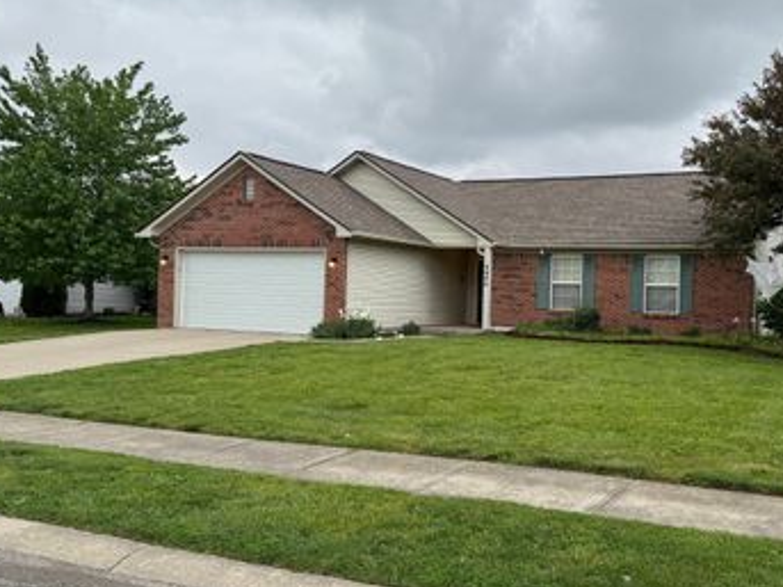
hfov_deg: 51.4
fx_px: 791
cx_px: 539
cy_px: 298
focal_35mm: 35
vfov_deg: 40.7
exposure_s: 1/1059
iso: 80
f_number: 1.78
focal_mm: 6.76
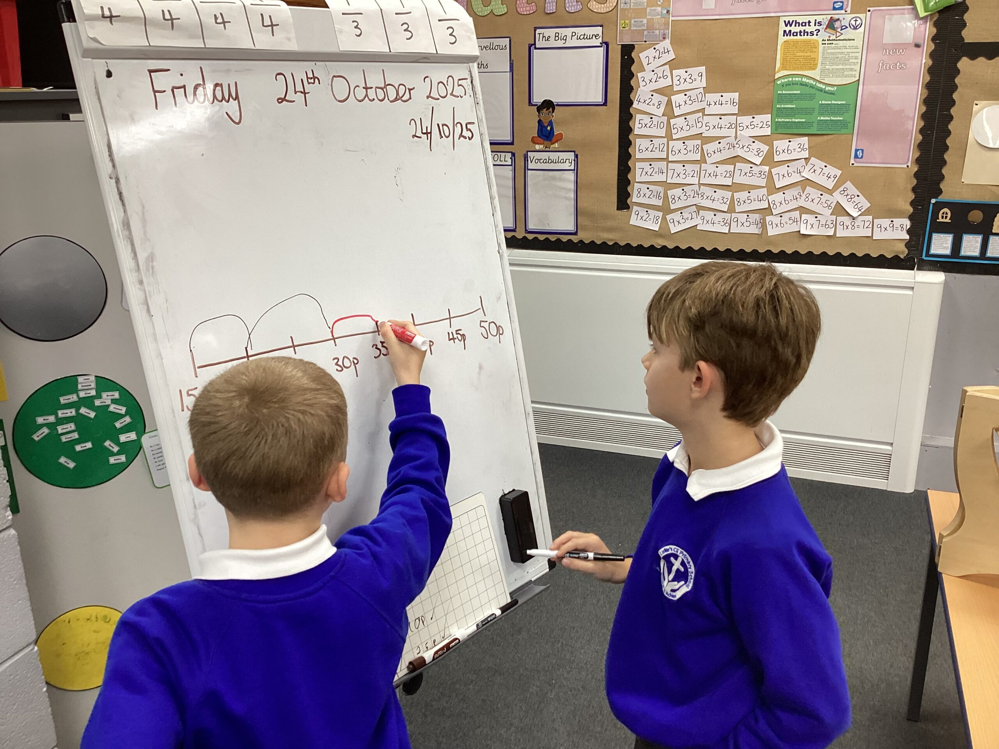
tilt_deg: -19.4
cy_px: 374
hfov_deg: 58.4
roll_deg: +0.0
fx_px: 895
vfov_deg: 45.4
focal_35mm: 31
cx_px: 500
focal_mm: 3.3
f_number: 2.4
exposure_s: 1/50
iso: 100
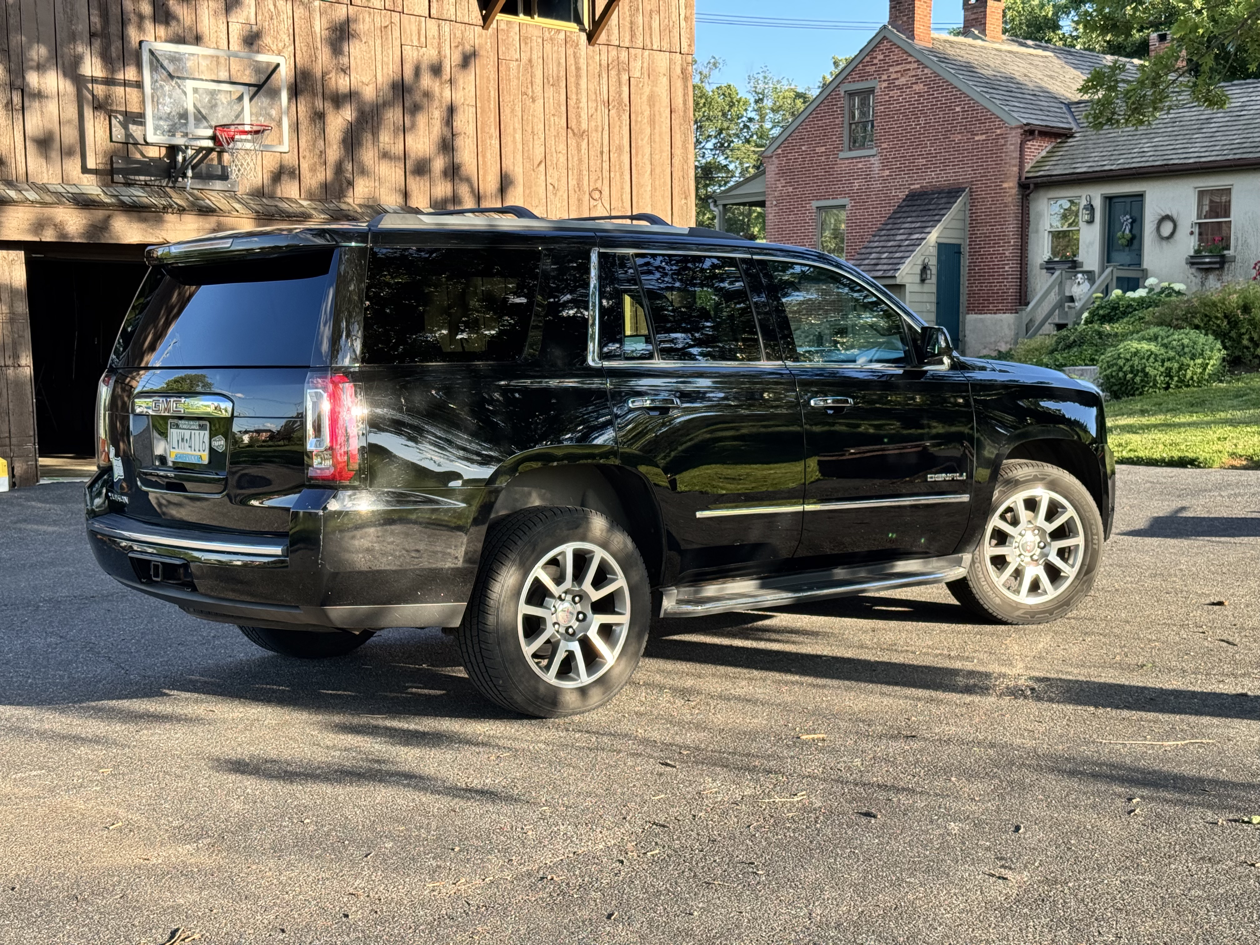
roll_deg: -1.0
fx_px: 1747
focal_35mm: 48
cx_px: 630
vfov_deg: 30.3
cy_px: 472
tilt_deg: -3.9
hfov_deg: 39.7
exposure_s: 1/535
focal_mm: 6.76
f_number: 1.78
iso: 64
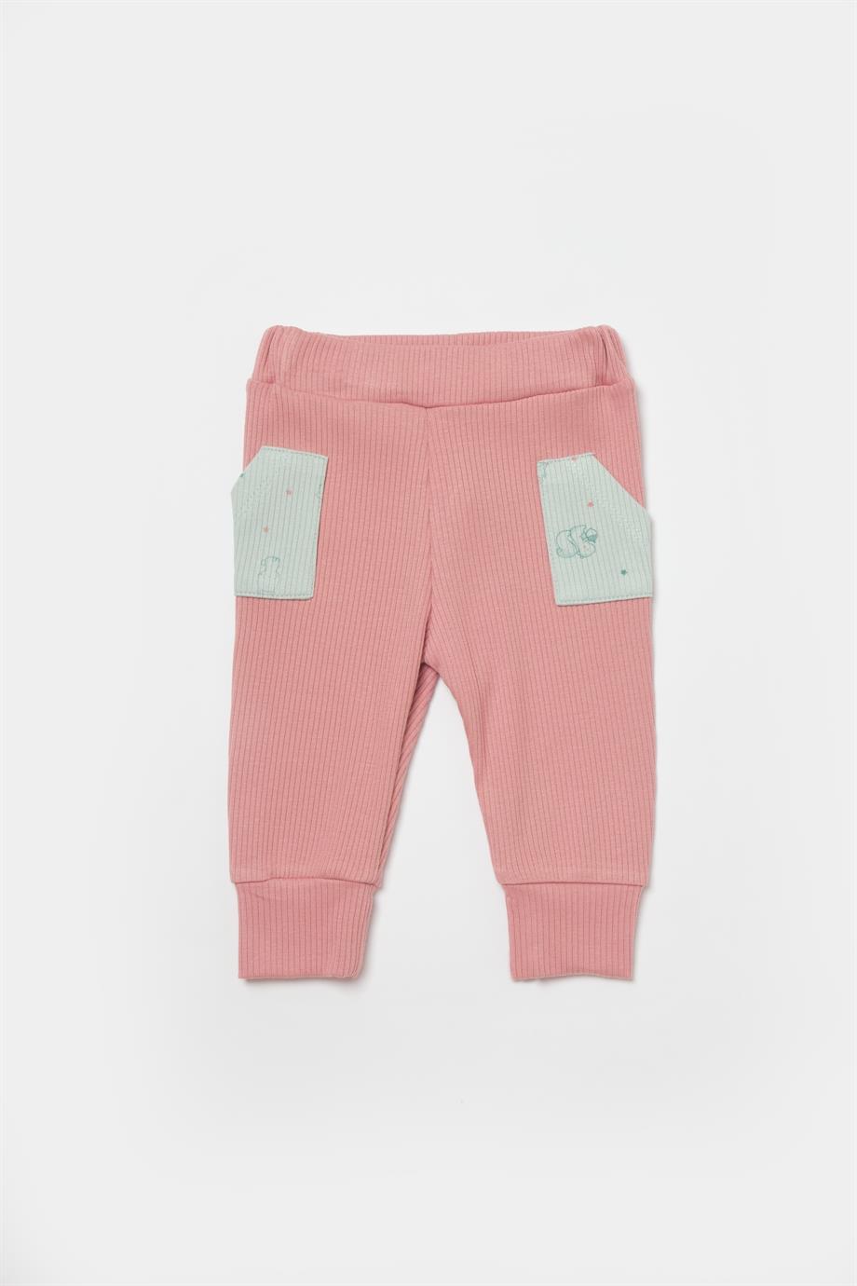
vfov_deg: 36.9
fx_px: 1928
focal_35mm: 54
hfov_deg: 25.1
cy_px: 643
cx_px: 428
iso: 125
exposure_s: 1/125
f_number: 13
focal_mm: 35.8
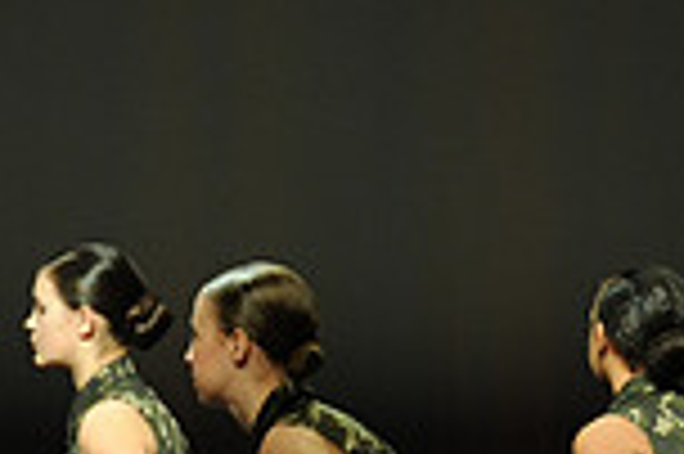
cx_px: -500
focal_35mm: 609
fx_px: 11558
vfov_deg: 2.3
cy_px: 571
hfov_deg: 3.4
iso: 2000
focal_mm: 160
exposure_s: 1/320
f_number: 2.8
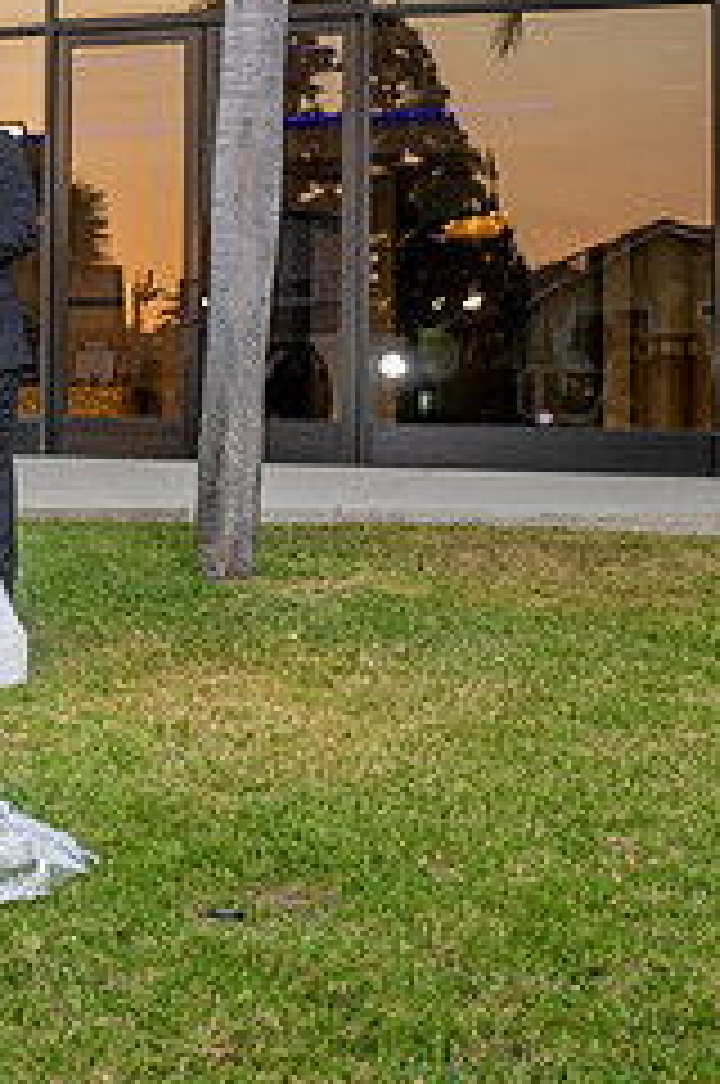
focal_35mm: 74
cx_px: -518
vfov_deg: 27.2
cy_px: 328
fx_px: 2226
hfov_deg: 16.0
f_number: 8
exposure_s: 1/160
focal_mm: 27
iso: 800
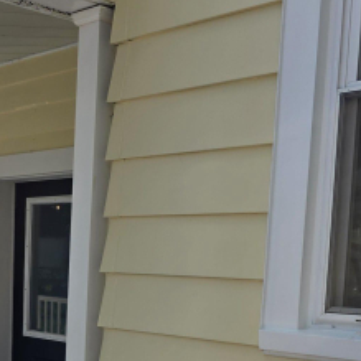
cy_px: 333
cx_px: -37
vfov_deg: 26.7
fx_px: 732
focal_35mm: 62
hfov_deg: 25.7
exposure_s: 1/1957
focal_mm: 6.3
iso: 80
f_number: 1.7
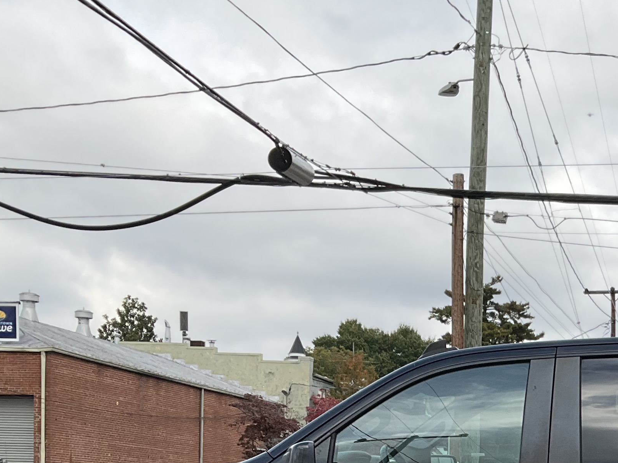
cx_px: 681
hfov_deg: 24.8
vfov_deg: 19.0
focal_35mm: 73
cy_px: 563
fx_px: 1303
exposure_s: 1/1035
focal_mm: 3
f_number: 1.8
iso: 25
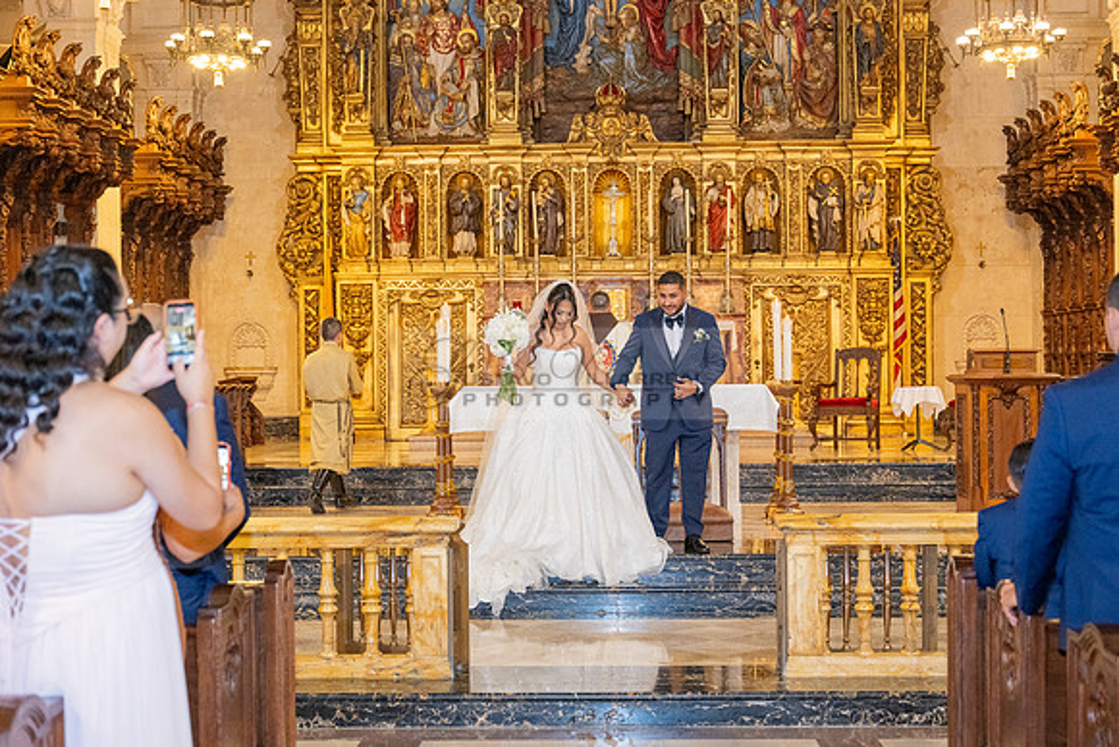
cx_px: 560
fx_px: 1617
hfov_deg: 38.2
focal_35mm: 52
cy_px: 374
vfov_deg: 26.0
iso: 2000
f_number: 3.5
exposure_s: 1/200
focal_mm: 52
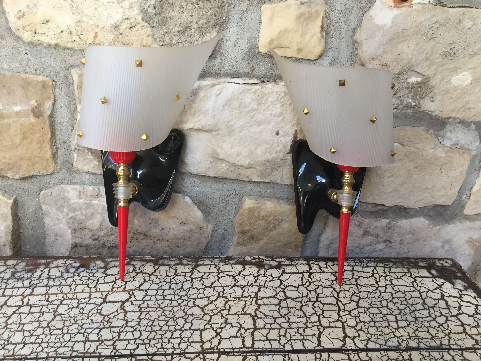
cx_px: 240
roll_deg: -3.7
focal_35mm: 29
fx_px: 403
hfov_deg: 61.7
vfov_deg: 48.2
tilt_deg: -27.3
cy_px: 180
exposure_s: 1/33
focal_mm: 4.15
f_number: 2.2
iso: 50
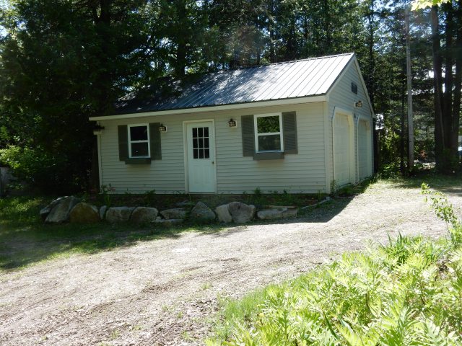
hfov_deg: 51.4
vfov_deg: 39.7
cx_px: 231
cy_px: 173
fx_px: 480
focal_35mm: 36
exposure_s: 1/400
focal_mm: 6.4
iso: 125
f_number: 4
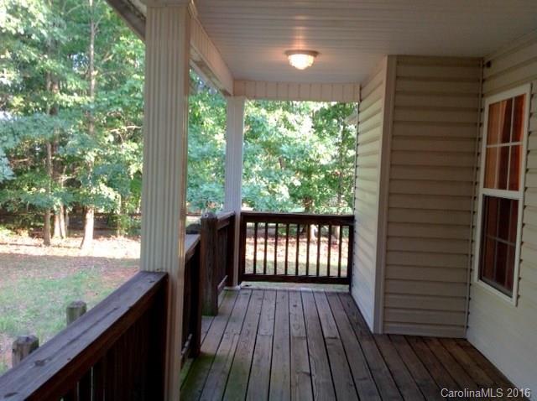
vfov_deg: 40.6
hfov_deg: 52.7
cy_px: 200
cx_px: 268
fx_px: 542
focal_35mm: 35
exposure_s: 1/40
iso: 50
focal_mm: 4.28
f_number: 2.4
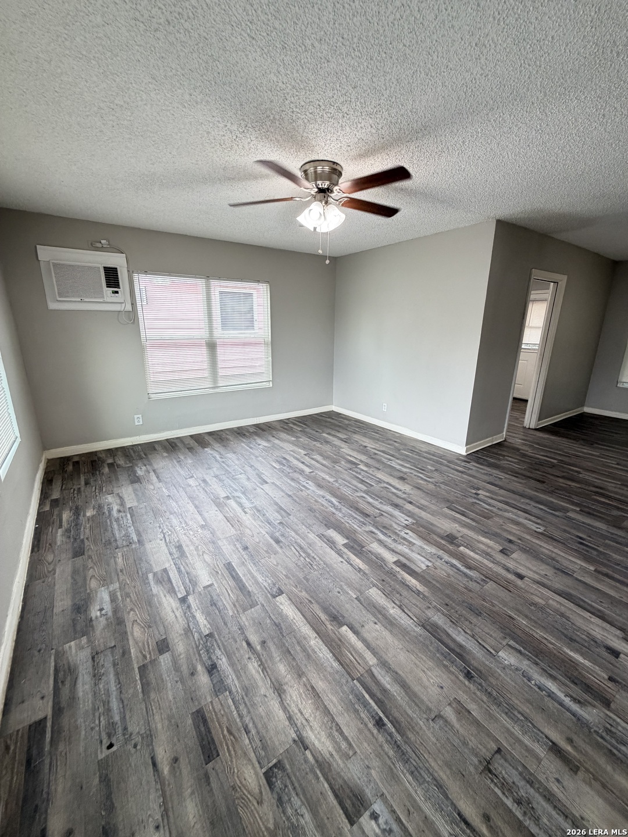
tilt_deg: -15.4
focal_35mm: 14
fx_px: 339
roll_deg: -0.4
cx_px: 314
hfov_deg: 85.7
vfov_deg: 102.1
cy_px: 418
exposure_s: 1/120
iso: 250
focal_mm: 2.22
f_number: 2.2
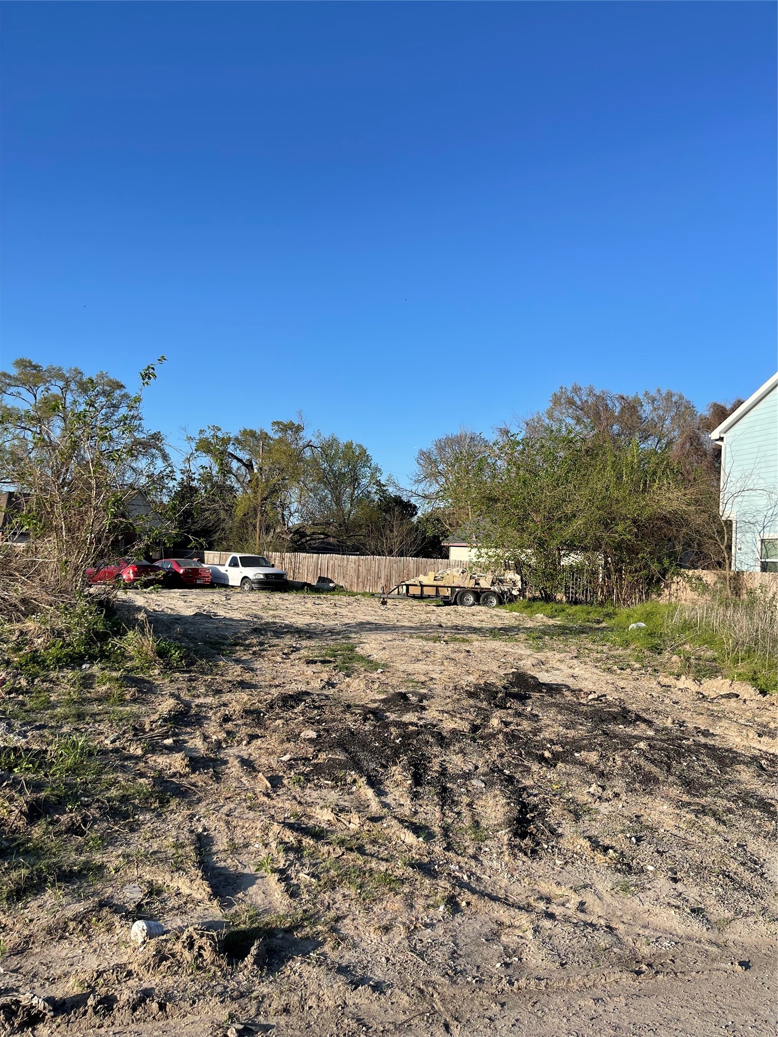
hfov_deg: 54.9
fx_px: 749
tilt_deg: +2.2
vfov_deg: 69.4
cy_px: 518
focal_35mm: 25
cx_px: 389
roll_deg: -3.8
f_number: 1.6
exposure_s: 1/2387
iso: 32
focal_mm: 5.1
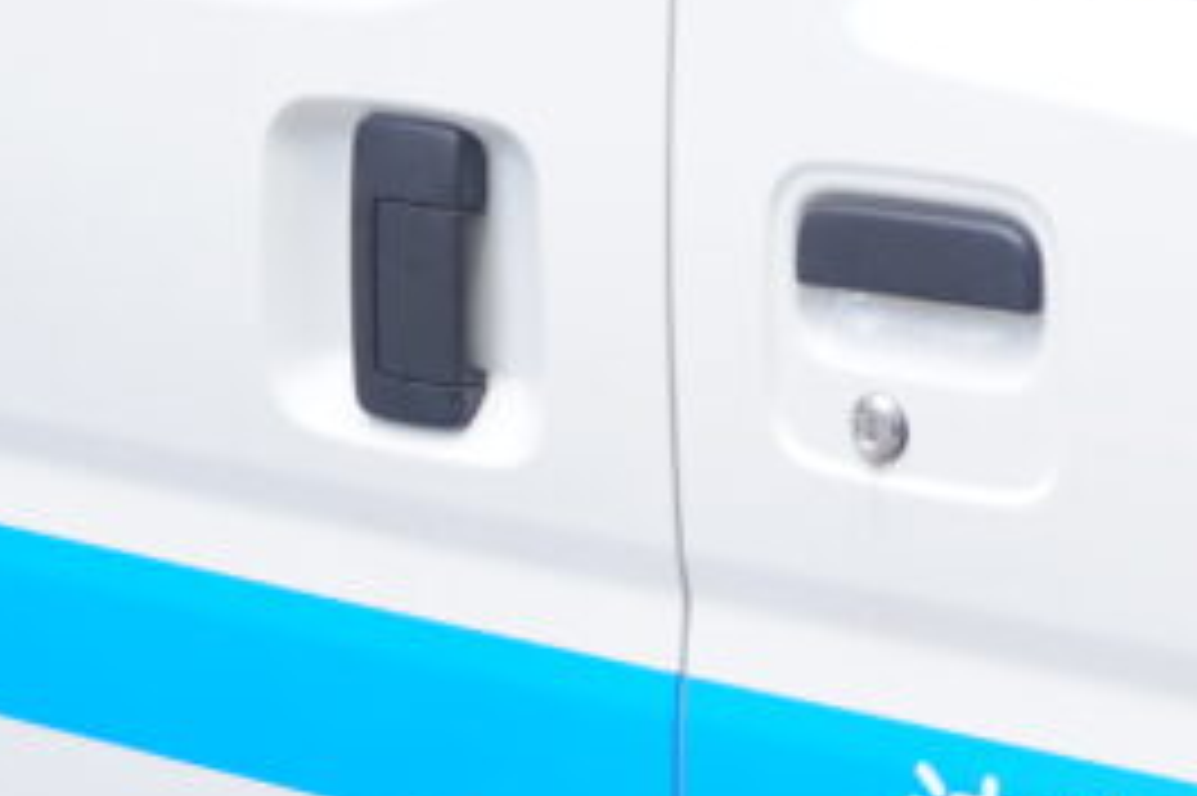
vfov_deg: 10.1
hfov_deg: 14.9
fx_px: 4417
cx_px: 1418
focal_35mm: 133
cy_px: -227
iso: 125
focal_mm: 23
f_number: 4
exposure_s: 1/160
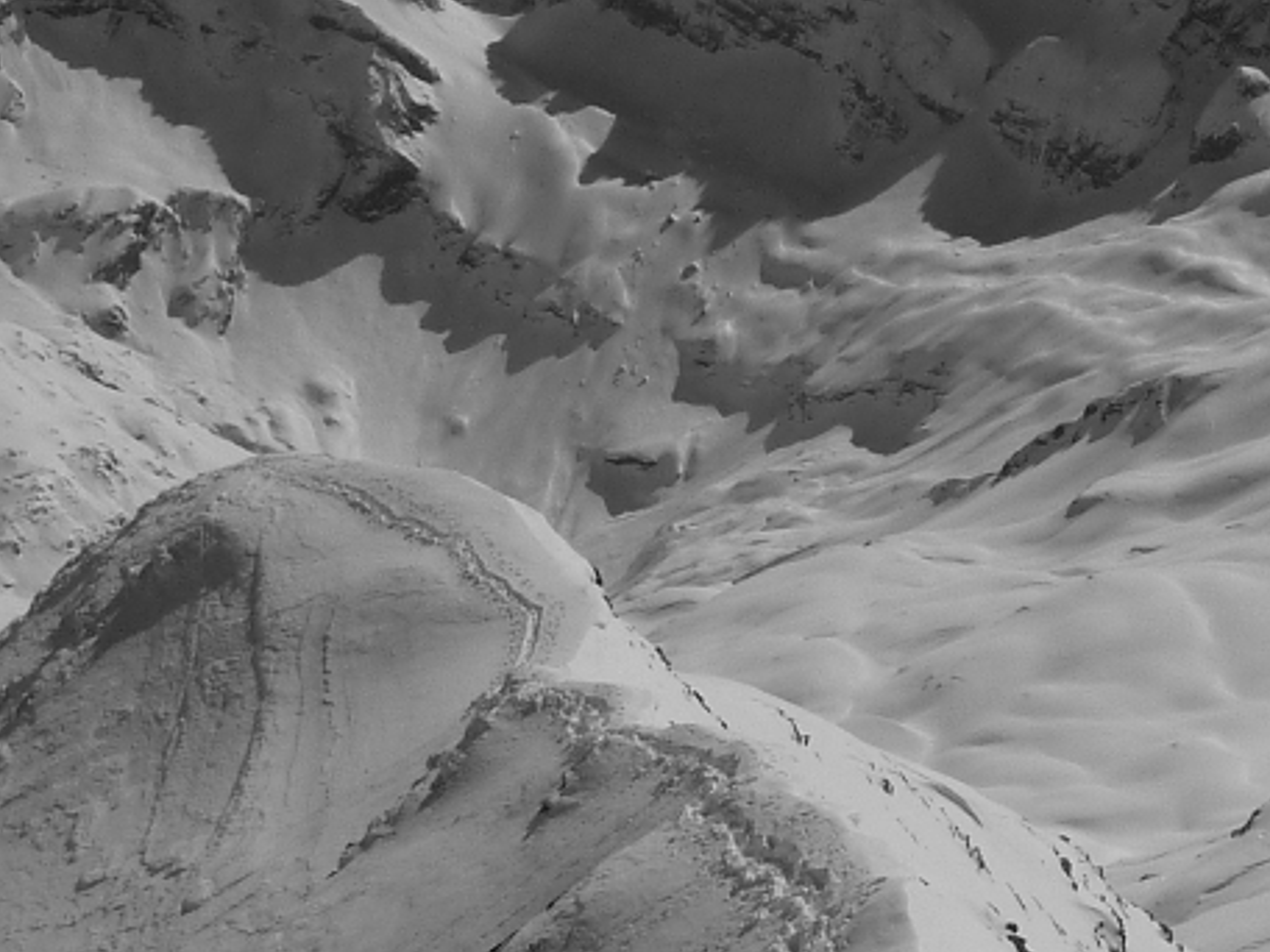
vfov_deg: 18.4
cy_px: 802
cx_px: 947
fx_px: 2898
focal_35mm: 79
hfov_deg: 24.5
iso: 80
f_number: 6.3
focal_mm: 4.1
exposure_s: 1/1600
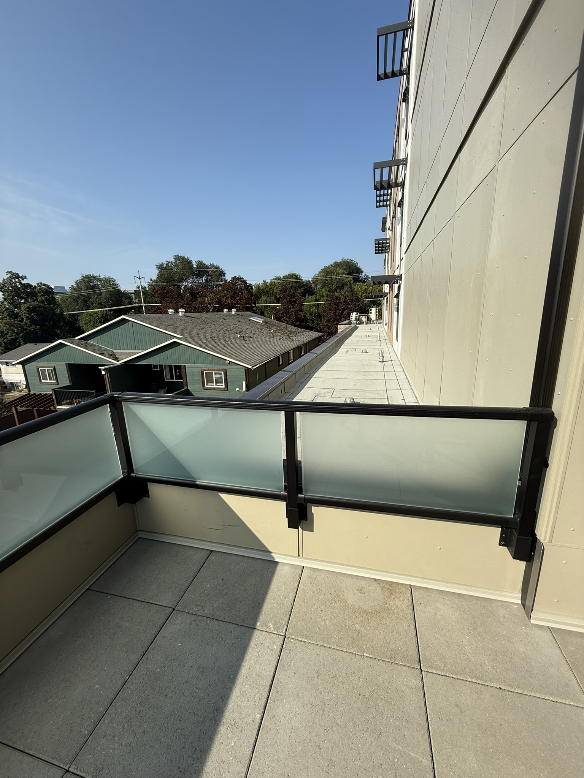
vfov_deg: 102.1
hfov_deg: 85.7
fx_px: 315
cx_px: 292
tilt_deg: -13.9
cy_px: 389
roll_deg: +1.5
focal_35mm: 14
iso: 50
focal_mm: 2.22
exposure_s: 1/2092
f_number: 2.2
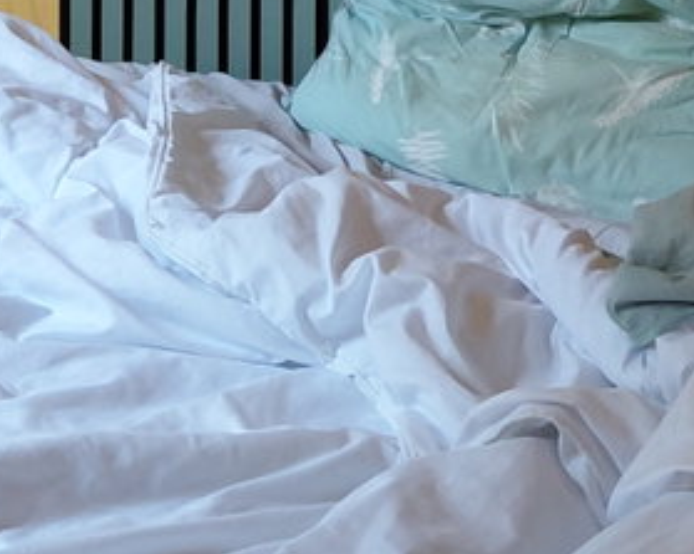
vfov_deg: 9.9
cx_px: 261
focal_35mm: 140
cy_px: -676
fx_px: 2875
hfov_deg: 13.8
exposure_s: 1/60
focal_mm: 4.69
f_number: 1.8
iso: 200
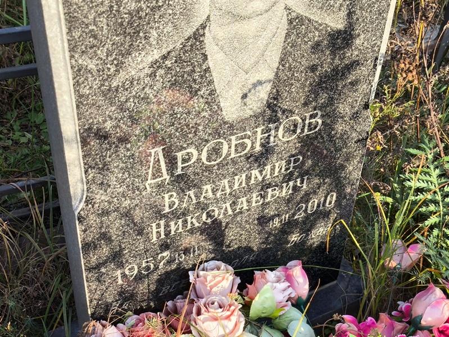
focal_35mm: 50
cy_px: 168
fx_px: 649
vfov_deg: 29.1
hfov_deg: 38.2
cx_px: 224
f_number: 1.7
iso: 50
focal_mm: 4.71
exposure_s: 1/277
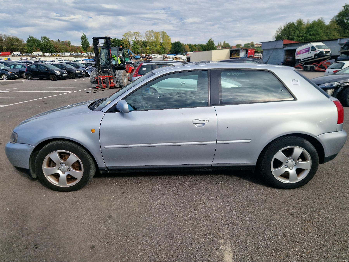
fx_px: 232
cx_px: 174
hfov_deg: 73.9
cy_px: 131
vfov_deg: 58.9
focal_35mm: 23
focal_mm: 5.4
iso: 50
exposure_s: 1/1429
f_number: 1.8
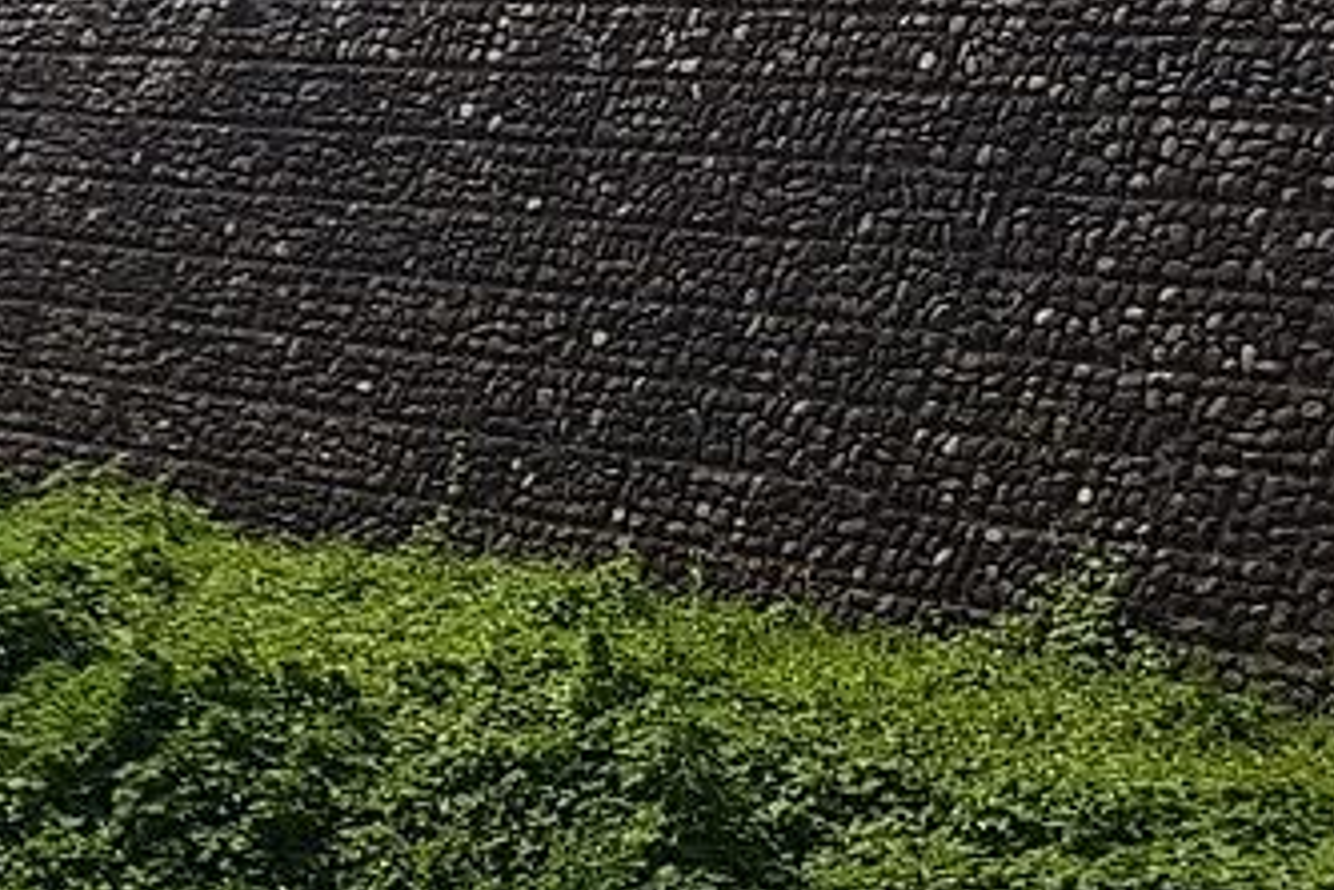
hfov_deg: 12.9
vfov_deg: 10.5
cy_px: 321
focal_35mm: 130
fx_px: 4817
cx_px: -1622
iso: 50
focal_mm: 4.2
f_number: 1.7
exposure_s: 1/4592
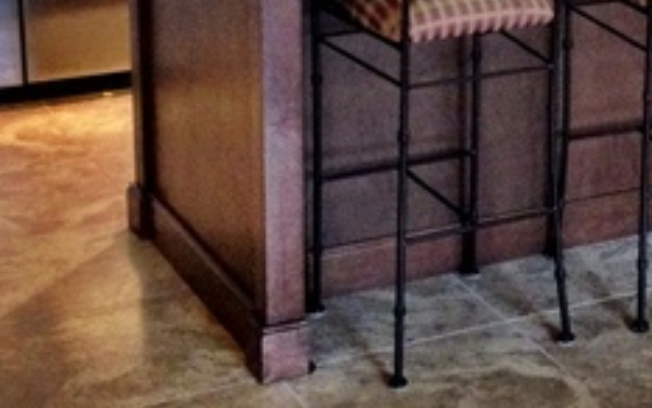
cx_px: 679
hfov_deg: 20.0
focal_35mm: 100
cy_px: -28
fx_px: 1778
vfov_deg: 12.9
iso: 320
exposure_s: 1/20
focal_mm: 4.12
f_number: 2.4
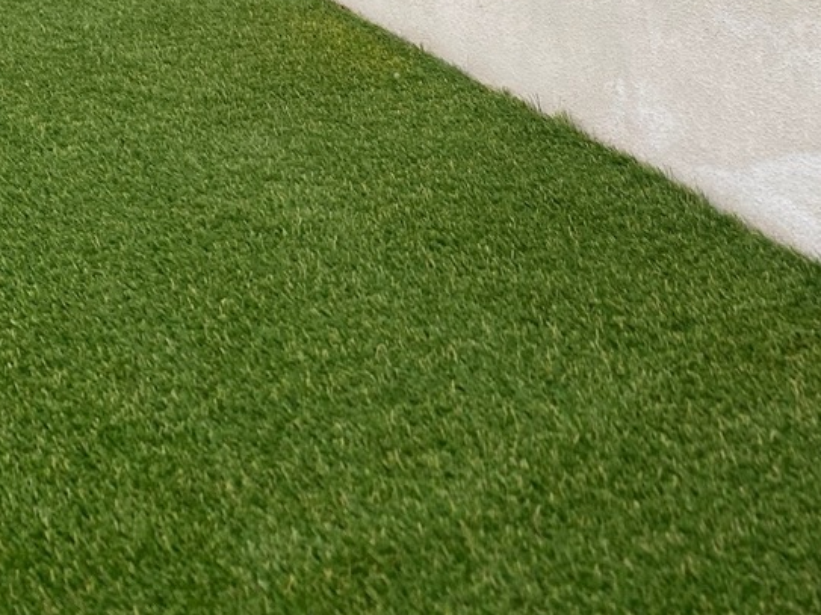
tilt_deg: -8.5
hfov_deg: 28.9
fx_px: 1589
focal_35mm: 67
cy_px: -48
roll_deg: -2.4
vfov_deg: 20.9
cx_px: 467
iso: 80
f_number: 1.8
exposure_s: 1/60
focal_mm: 4.25
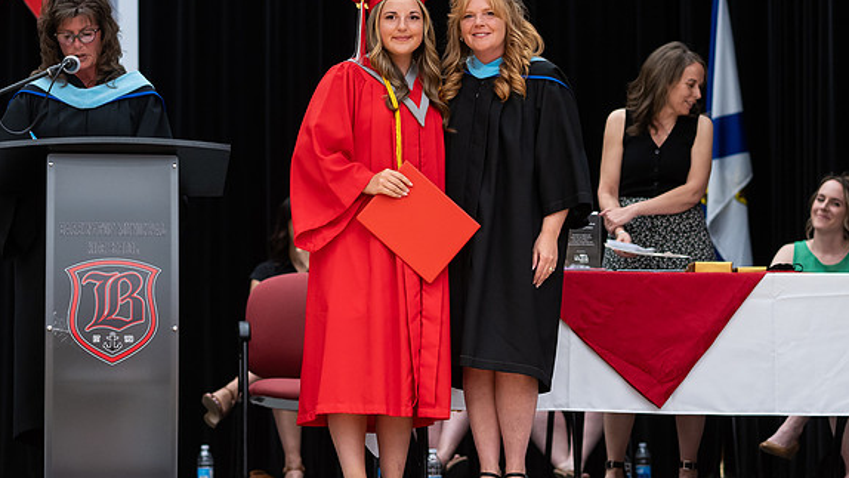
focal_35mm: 129
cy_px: 187
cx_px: 427
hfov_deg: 16.6
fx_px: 2904
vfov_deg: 9.4
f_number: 2.8
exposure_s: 1/200
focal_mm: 85
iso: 1000
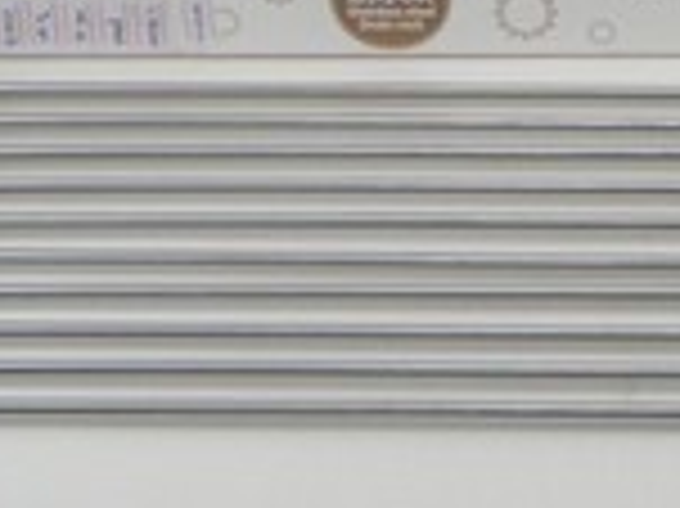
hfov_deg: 14.4
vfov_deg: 10.9
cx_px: 666
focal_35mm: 135
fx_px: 2650
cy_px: 76
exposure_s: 1/40
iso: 160
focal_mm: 9.13
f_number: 4
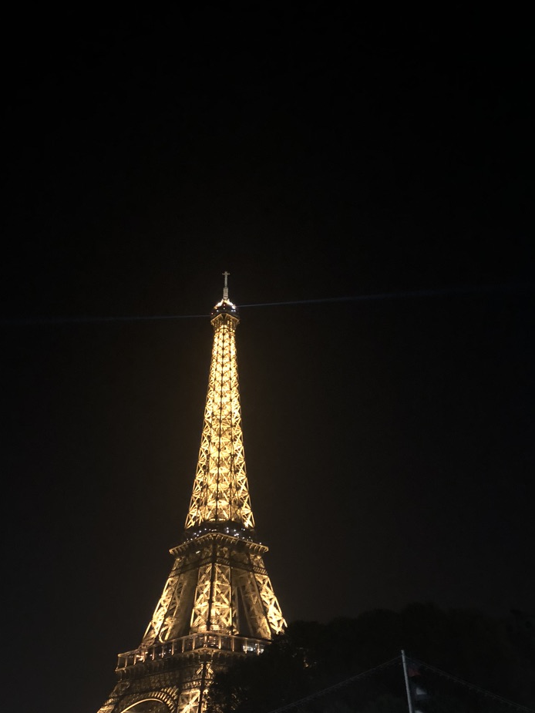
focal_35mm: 31
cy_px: 349
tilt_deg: +35.8
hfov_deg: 45.4
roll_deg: +0.6
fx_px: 639
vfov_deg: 58.3
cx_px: 260
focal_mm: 3.99
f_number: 1.8
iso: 100
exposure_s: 1/4
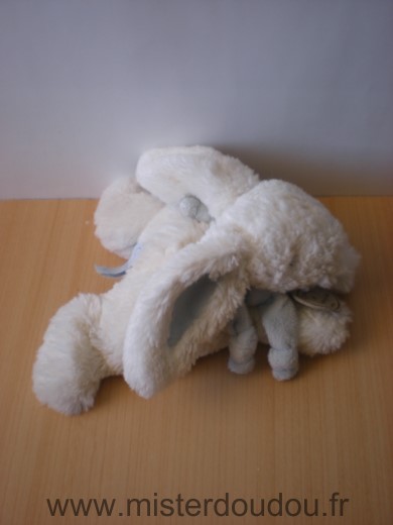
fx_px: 575
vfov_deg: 49.0
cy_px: 262
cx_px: 196
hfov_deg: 37.7
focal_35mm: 38
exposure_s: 1/60.4
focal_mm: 6.3
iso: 82
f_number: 3.1
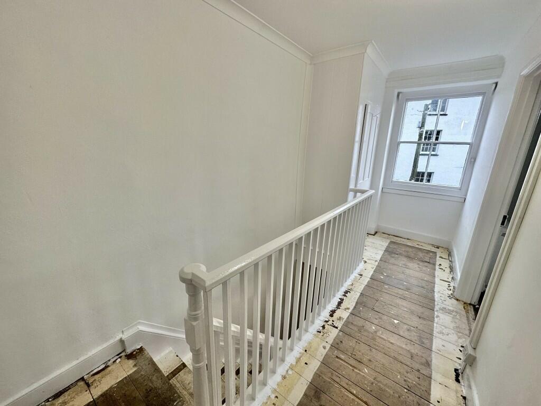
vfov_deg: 85.7
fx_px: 219
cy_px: 203
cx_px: 270
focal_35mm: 14
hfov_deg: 102.1
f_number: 2.2
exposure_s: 1/100
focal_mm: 2.22
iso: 100
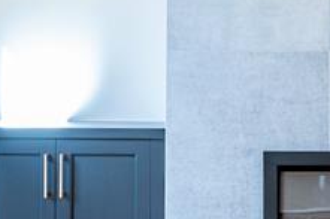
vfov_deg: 10.7
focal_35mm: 127
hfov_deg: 15.4
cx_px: 414
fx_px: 1166
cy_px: 24
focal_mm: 27.5
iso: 160
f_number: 7.1
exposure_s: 1/10
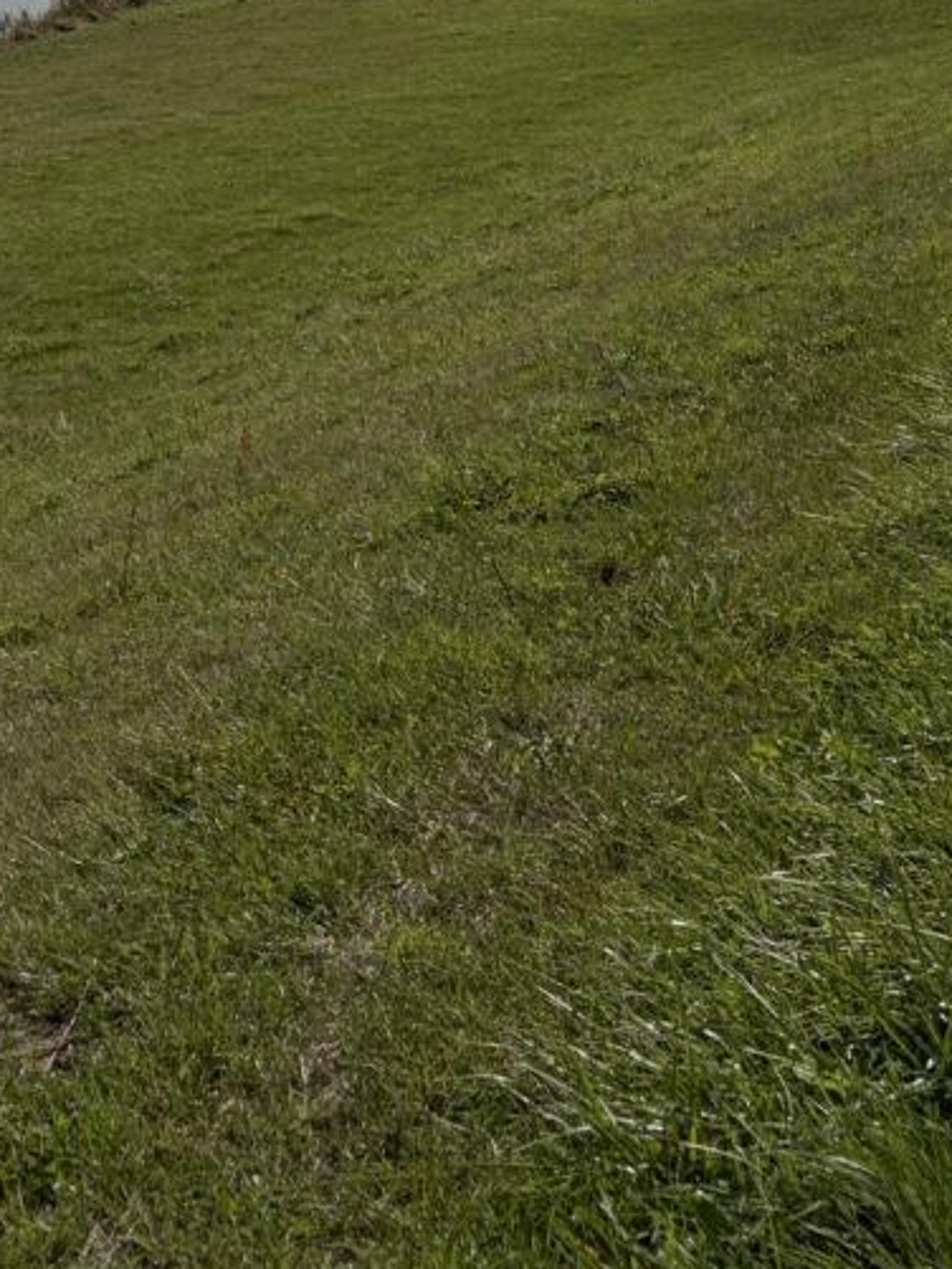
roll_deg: +2.0
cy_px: -339
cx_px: 514
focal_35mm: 83
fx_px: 3042
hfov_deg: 17.8
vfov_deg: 21.5
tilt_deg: +1.7
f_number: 1.6
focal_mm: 5.96
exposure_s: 1/11905
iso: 50
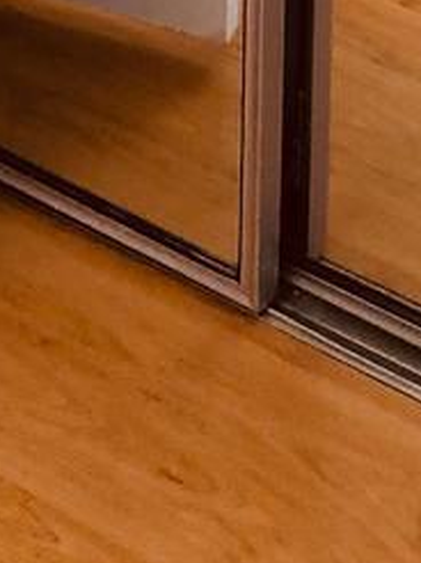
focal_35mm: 175
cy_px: -1158
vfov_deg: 9.0
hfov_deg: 8.4
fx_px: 2843
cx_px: -92
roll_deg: +1.1
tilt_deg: -9.8
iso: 40
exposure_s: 1/24
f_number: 1.8
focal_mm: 3.99
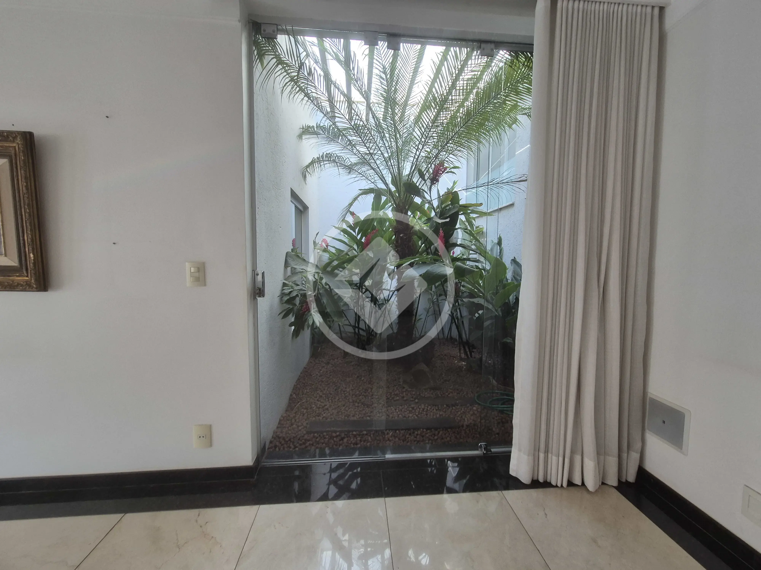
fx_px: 286
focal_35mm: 13
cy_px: 285
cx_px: 380
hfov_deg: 106.2
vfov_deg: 89.9
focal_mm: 2.2
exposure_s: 1/100
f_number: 2.2
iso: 160
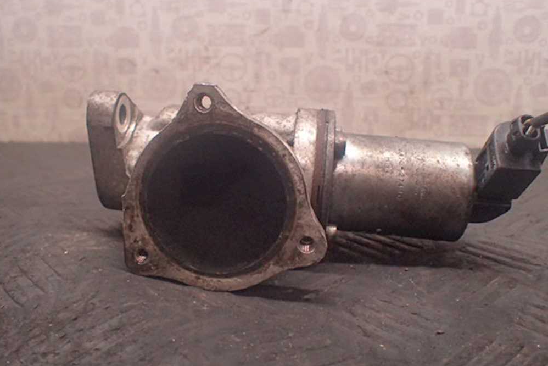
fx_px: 487
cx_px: 267
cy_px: 178
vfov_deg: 41.1
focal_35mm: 32
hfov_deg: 58.7
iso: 640
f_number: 2.3
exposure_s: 1/125
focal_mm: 5.5
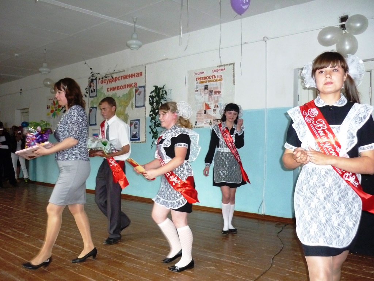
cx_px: 187
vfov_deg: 42.9
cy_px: 140
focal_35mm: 33
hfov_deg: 55.4
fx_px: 357
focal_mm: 5.5
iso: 500
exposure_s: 1/125
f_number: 2.8
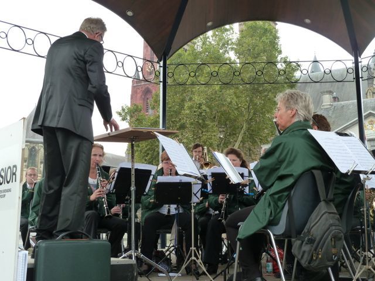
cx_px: 188
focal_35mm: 44
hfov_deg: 42.9
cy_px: 140
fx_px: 477
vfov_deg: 32.9
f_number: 4
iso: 125
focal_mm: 7.3
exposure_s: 1/100
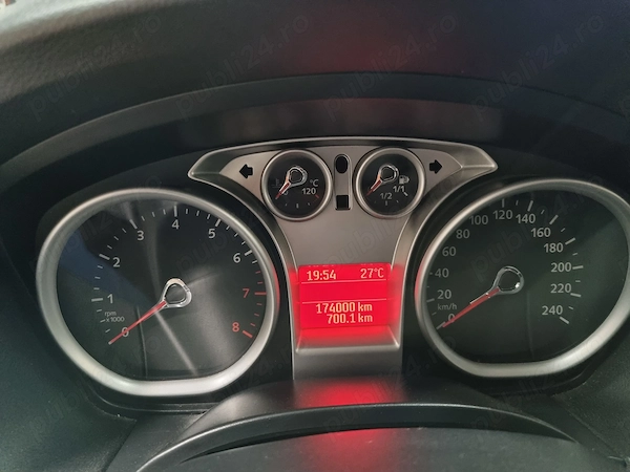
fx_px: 473
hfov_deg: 67.3
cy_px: 236
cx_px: 315
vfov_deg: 53.1
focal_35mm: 26
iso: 800
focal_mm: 5.4
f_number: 1.8
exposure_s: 1/25
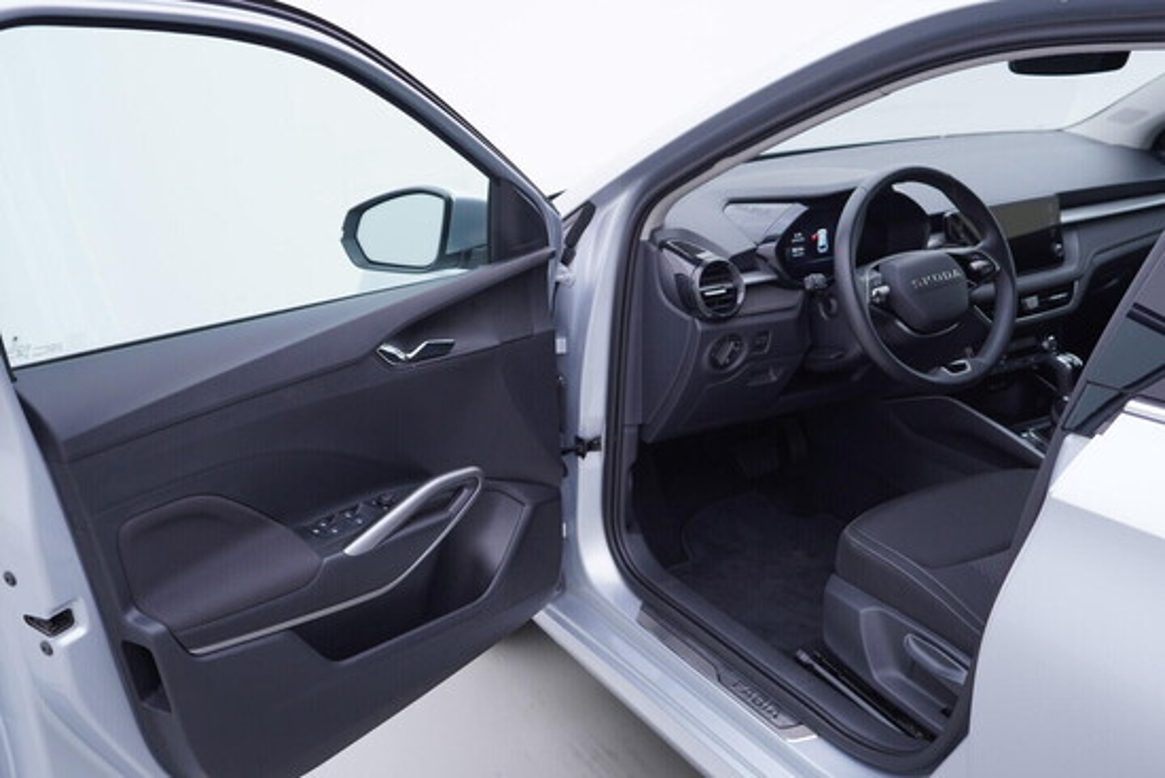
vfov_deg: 36.9
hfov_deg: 53.1
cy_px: 389
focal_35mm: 36
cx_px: 582
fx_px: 1165
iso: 125
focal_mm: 24
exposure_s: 1/50
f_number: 3.2
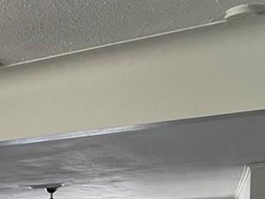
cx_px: -296
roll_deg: +0.4
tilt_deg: -3.5
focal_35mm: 74
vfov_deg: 18.1
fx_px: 566
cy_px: 280
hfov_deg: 17.1
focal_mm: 2.22
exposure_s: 1/120
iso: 160
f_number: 2.2
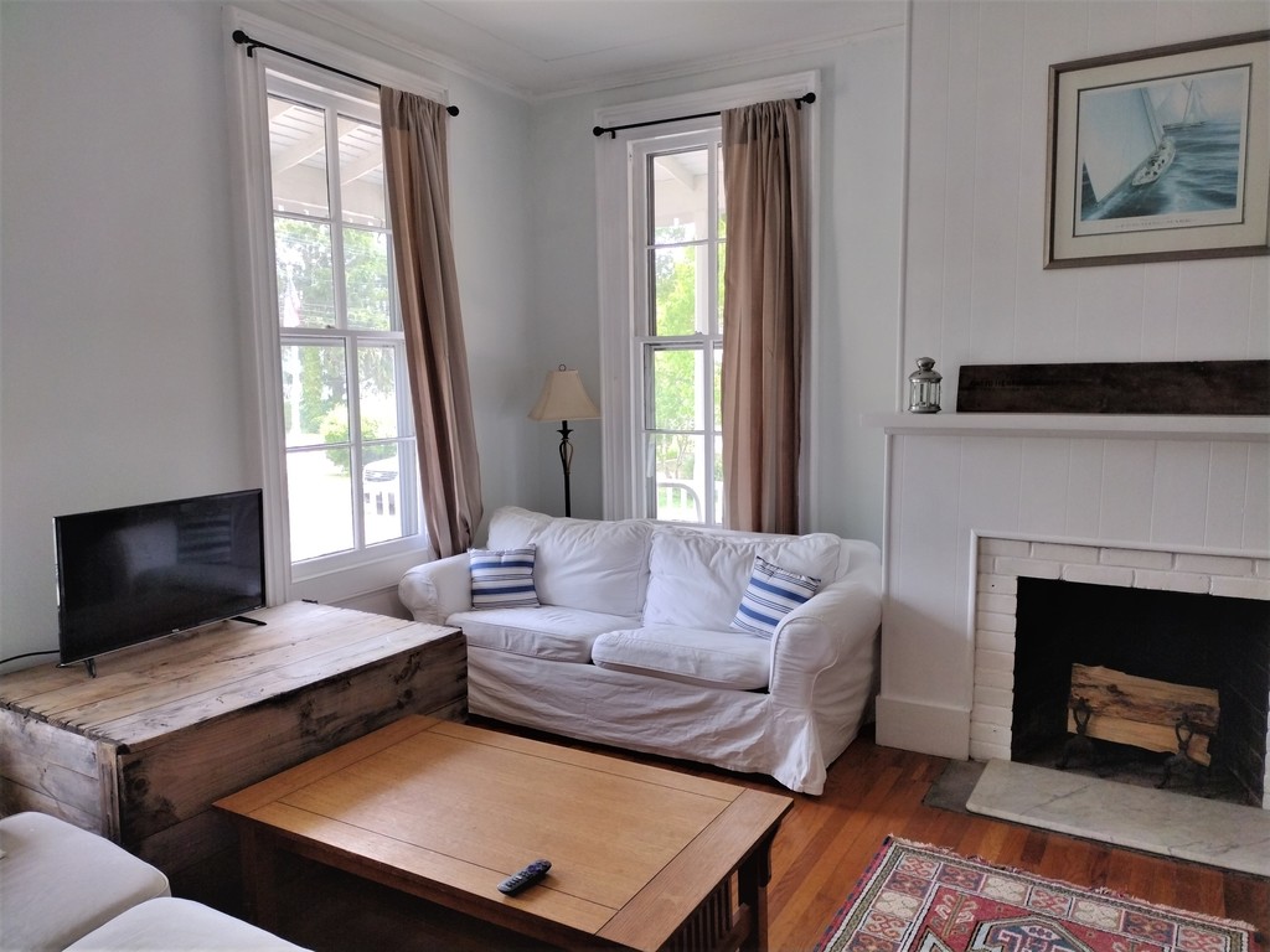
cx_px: 635
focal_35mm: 27
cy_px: 476
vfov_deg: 51.4
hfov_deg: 65.3
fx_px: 991
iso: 107
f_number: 1.7
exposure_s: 1/120
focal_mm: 4.71
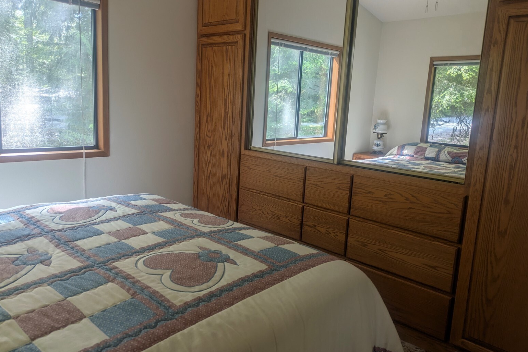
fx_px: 396
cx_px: 262
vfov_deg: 47.9
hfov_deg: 67.4
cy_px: 169
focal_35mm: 27
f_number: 1.89
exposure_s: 1/120
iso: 86
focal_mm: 5.43
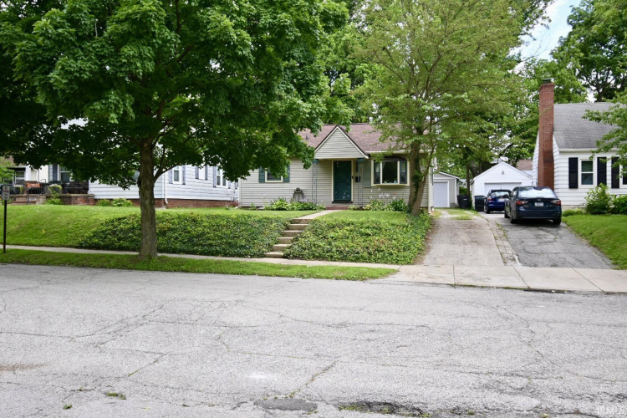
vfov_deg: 43.6
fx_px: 522
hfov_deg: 61.9
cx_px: 314
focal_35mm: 30
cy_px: 209
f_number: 5.6
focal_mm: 20
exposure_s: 1/250
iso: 220
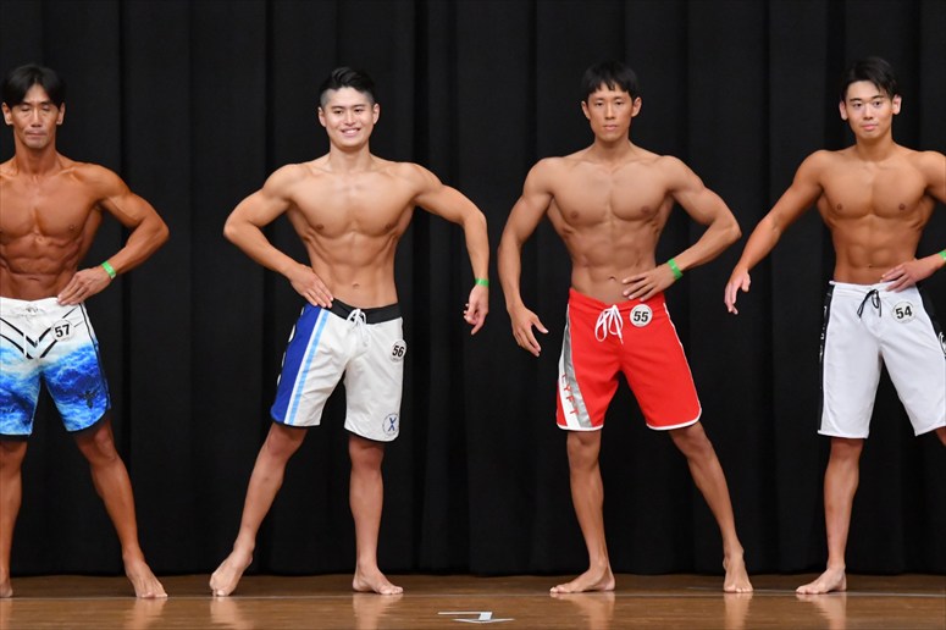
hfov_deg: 8.1
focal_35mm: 255
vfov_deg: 5.4
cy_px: 315
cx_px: 473
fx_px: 6698
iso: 8000
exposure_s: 1/400
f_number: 5.6
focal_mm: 170
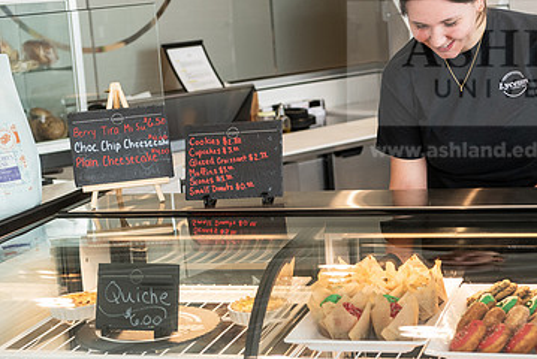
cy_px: 182
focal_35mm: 84
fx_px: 1254
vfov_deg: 16.3
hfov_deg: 24.2
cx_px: 302
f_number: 3.5
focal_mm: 52
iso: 640
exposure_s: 1/200
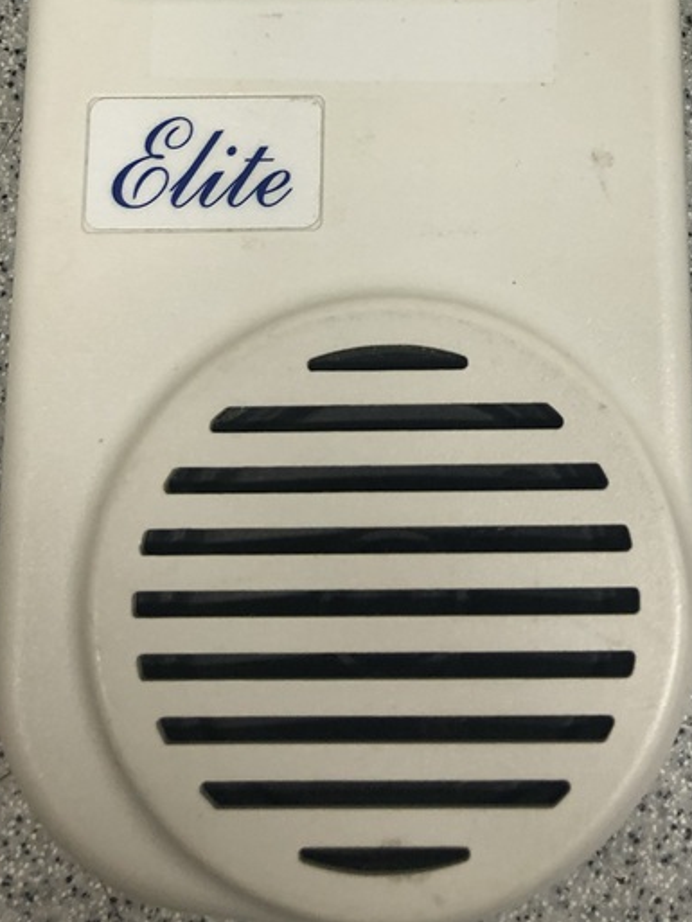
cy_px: 88
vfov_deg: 33.1
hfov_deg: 26.2
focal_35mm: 55
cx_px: 516
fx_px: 1465
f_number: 1.8
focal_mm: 3.99
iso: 20
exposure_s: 1/40
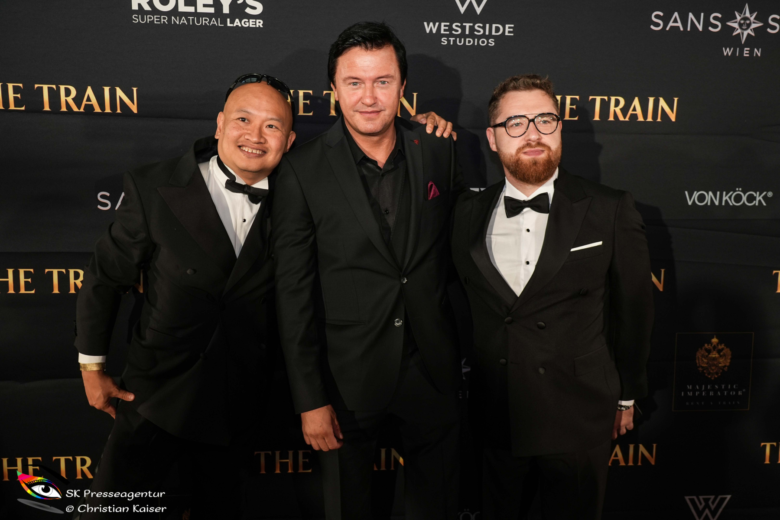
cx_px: 390
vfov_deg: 38.9
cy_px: 260
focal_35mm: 34
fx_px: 737
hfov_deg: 55.8
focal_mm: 34
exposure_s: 1/60
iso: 400
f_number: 5
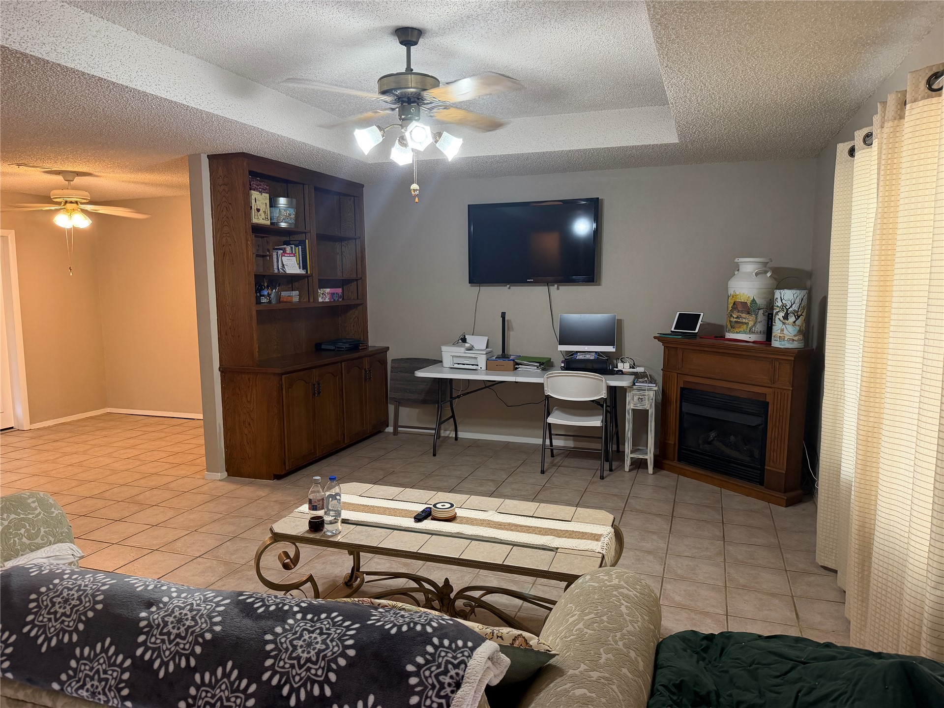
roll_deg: +0.4
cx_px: 472
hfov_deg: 71.6
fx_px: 654
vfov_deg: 56.8
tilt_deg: -7.5
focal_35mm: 24
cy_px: 354
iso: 200
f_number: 1.78
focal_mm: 6.76
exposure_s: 1/60
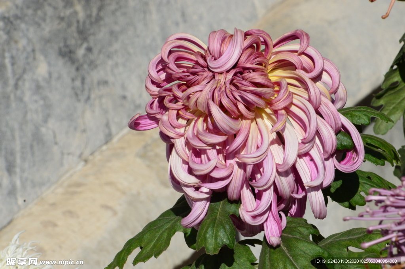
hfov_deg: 4.6
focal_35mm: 450
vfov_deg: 3.1
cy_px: 134
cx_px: 202
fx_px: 5058
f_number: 32
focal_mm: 300
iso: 800
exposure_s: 1/400
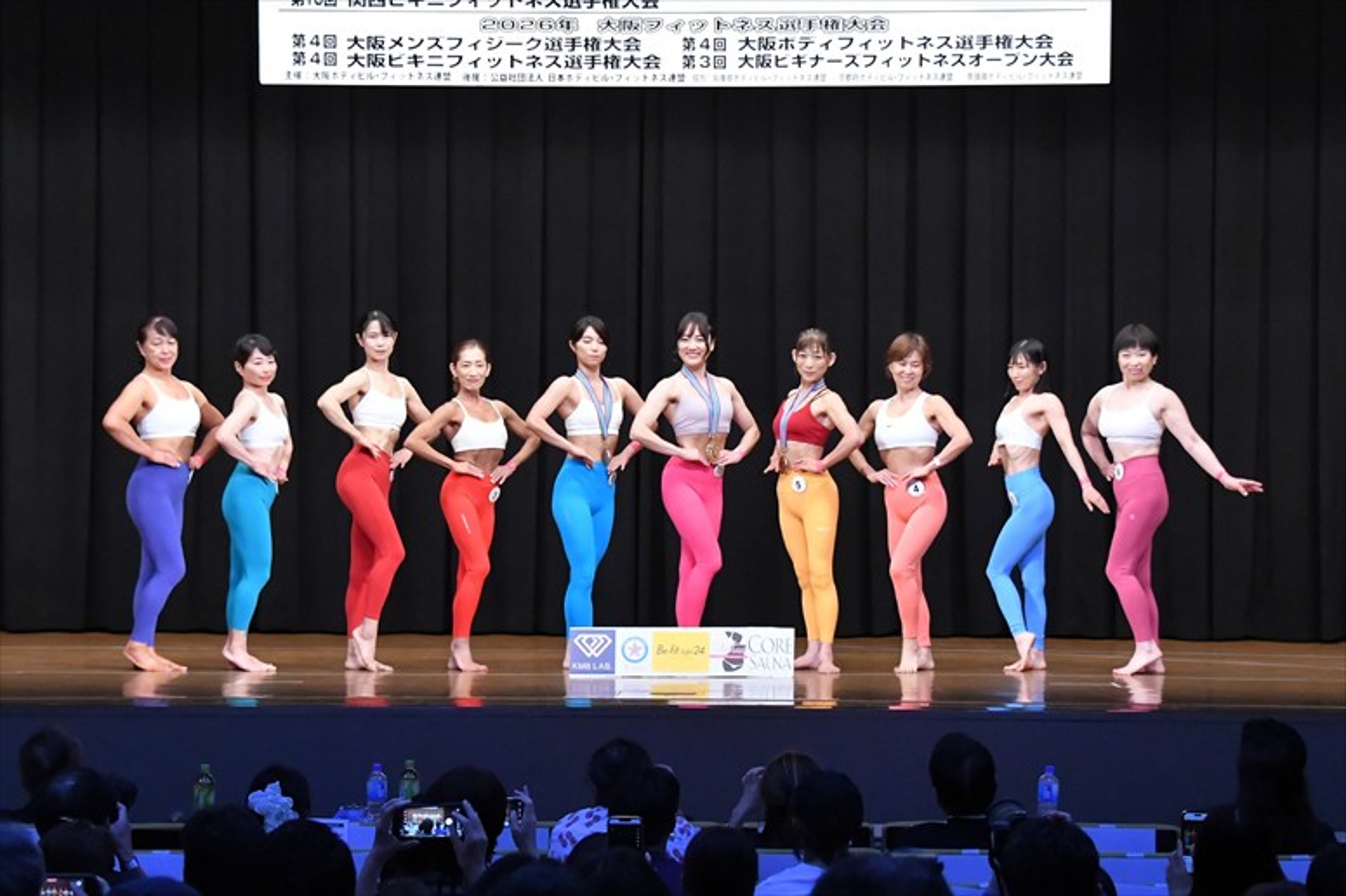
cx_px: 673
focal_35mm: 108
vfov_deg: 12.7
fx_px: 4036
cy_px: 448
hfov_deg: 18.9
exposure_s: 1/400
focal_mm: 72
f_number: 5.6
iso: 8000
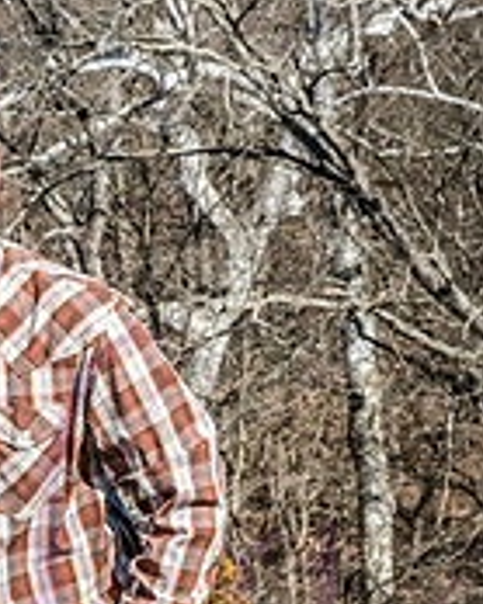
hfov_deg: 5.7
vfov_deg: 7.1
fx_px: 4865
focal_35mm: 272
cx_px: -31
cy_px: 385
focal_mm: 112
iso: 800
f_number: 20
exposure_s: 1/500
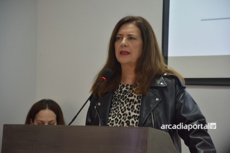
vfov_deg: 8.7
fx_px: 1006
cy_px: 76
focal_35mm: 158
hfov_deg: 13.0
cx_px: 115
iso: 800
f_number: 5.6
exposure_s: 1/50
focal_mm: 105
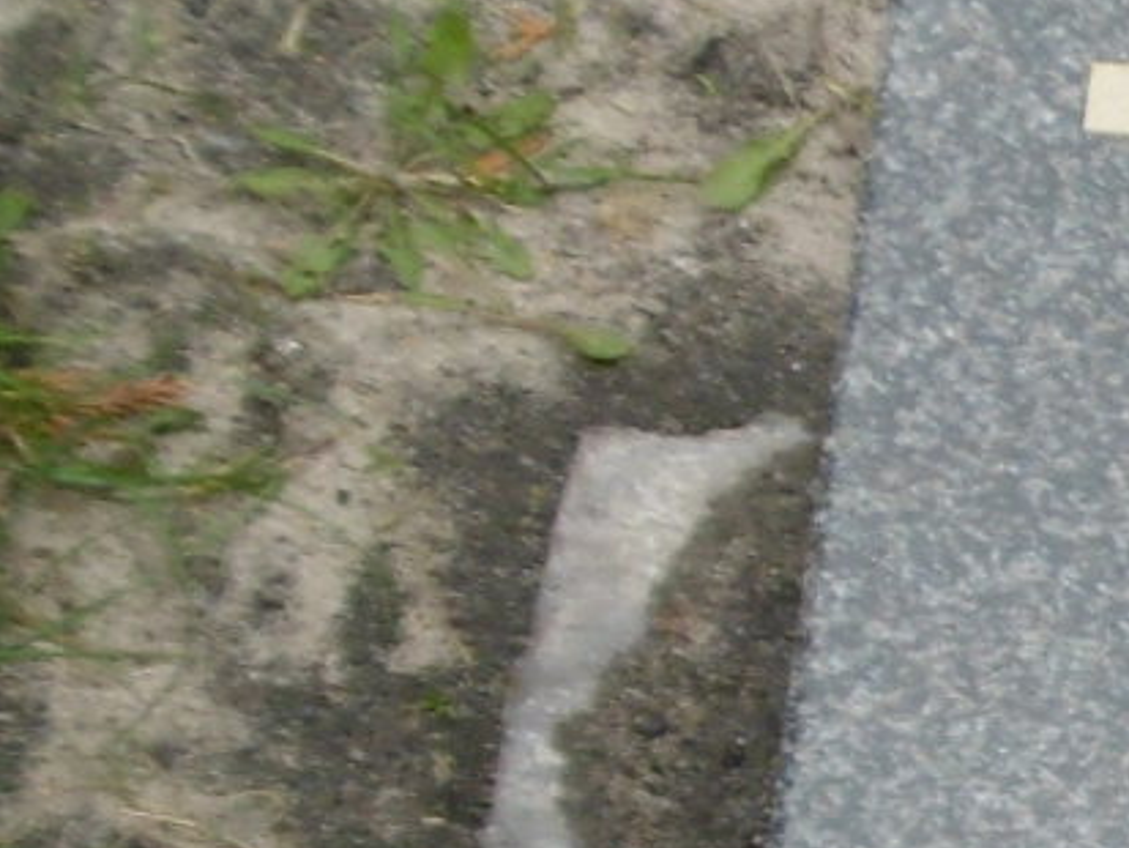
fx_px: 3882
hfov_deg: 13.0
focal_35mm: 119
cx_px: 2622
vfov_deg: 11.9
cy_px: 1256
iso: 100
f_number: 3.1
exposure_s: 1/320
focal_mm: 4.3
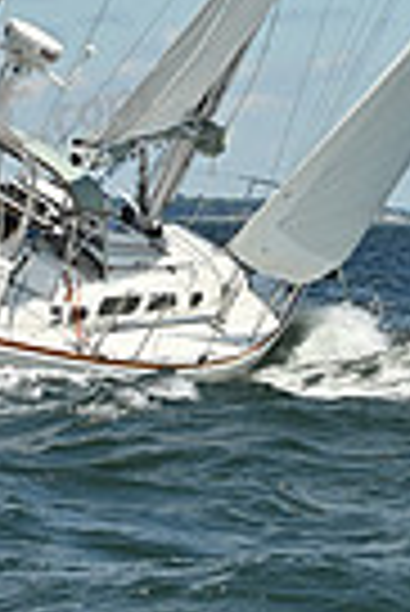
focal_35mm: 298
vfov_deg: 6.7
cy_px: -590
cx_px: 385
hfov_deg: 4.6
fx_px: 5078
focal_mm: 70
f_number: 8
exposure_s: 1/1250
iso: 250
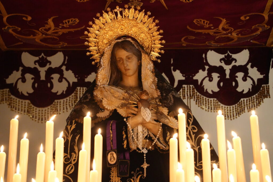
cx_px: 136
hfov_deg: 18.8
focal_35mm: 109
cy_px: 91
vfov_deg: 12.6
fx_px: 827
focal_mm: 109
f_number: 4.5
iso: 12800
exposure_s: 1/100
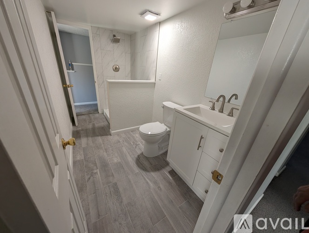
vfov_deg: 94.6
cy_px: 116
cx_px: 154
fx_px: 107
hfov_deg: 110.5
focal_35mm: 12
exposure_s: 1/54
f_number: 1.7
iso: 55
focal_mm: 2.02
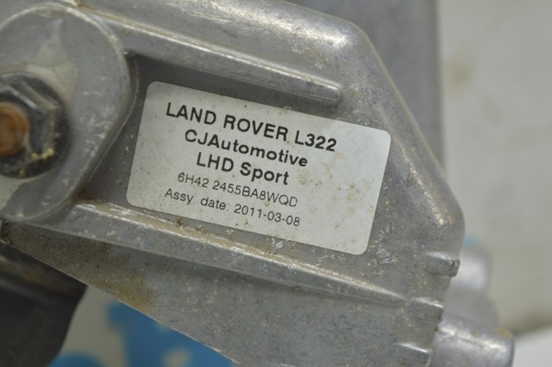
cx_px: 276
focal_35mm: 82
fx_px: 1263
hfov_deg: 24.6
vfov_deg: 16.5
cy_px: 184
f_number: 5.6
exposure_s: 1/20
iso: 400
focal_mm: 55
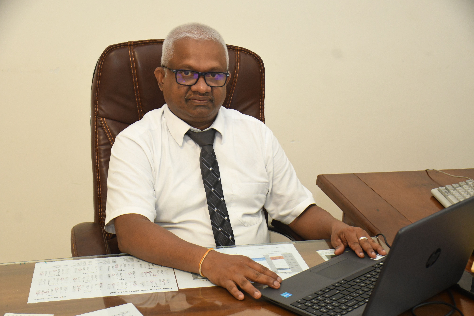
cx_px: 237
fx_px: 750
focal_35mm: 57
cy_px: 158
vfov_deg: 23.8
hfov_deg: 35.1
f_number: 4.2
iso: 1250
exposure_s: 1/60
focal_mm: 38
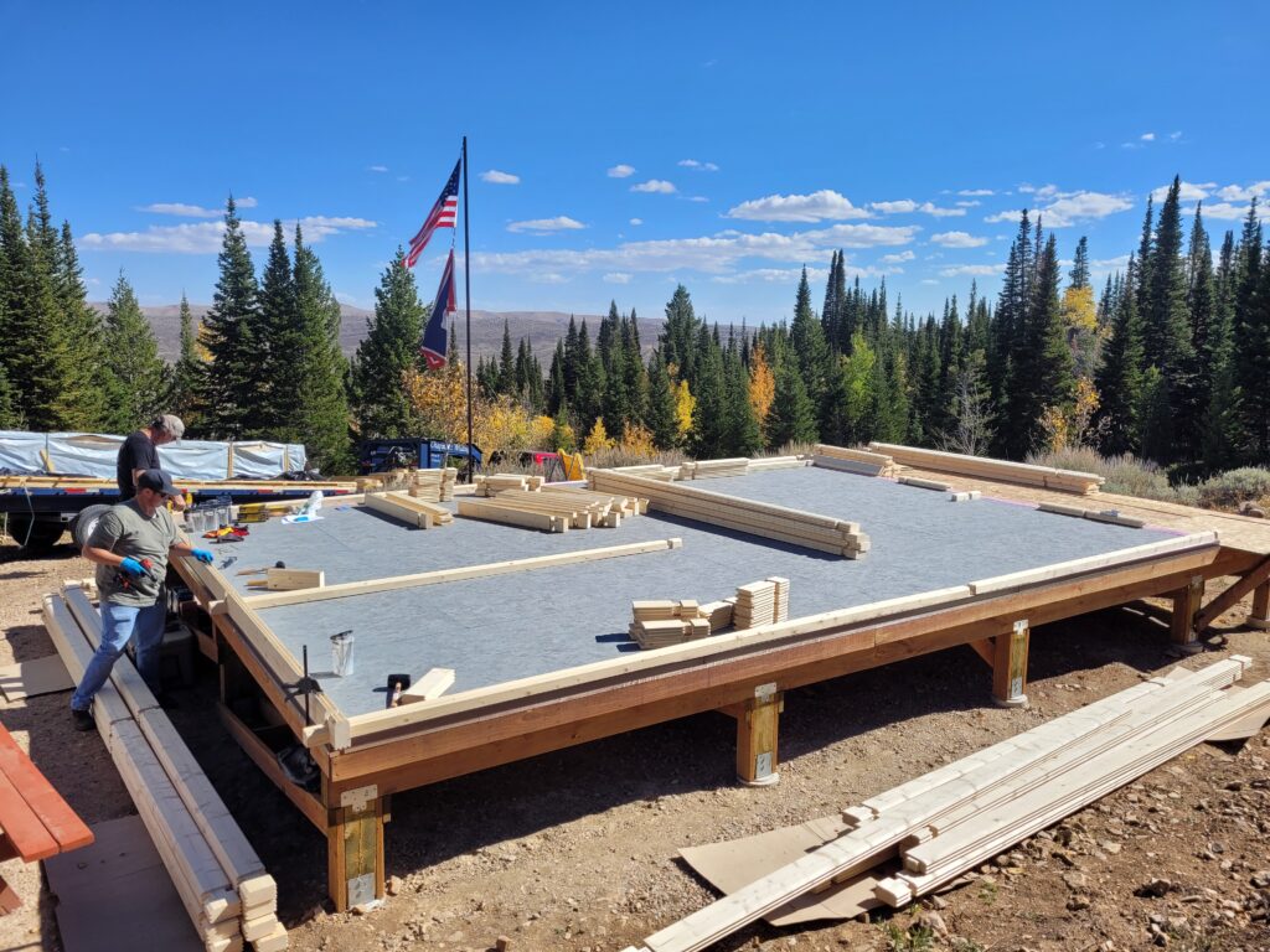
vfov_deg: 53.1
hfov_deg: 67.3
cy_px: 476
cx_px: 635
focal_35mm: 26
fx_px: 954
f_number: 1.8
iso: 40
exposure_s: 1/2812
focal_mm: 5.4
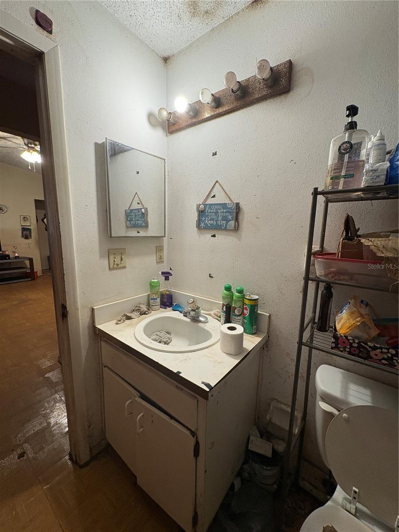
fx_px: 215
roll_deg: -1.3
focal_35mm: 14
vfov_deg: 102.1
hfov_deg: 85.7
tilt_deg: -9.1
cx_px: 200
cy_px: 266
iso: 250
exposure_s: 1/60
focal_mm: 2.22
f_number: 2.2
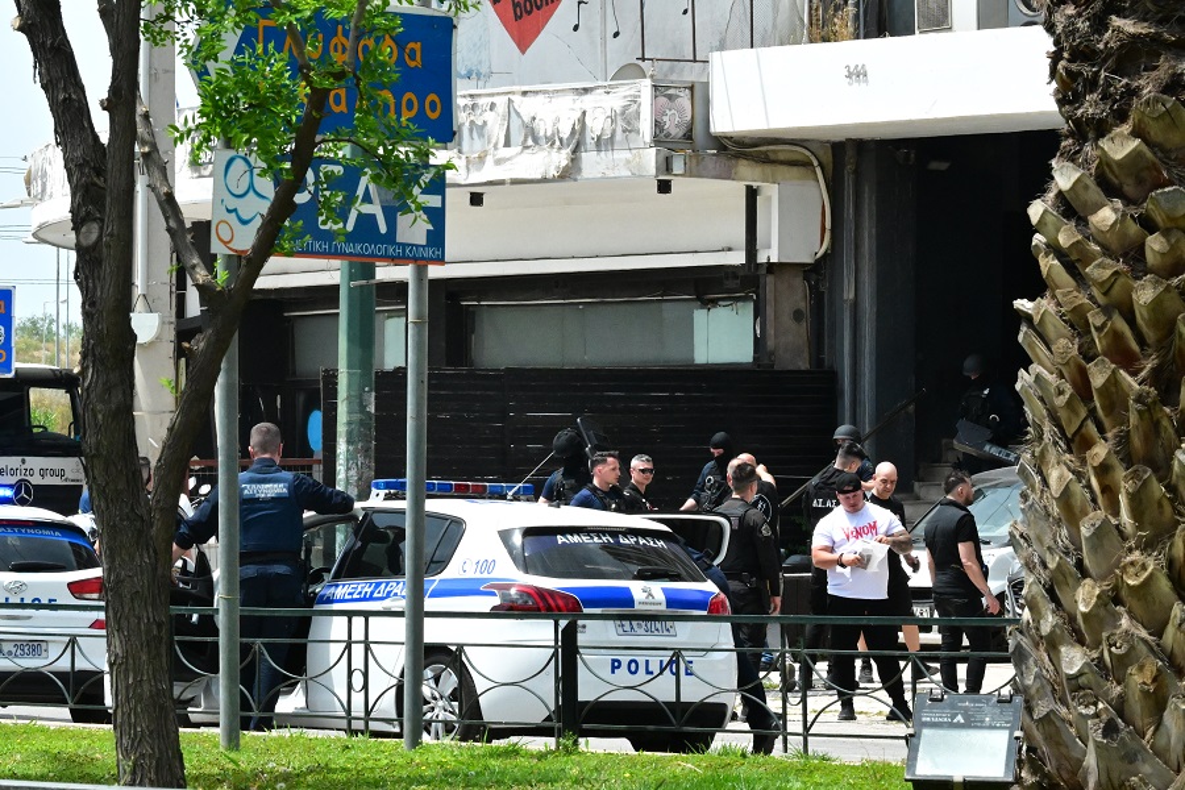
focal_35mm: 180
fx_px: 5925
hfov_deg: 11.4
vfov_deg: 7.6
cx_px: 592
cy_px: 395
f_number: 22
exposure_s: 1/1250
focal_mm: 120
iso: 6400
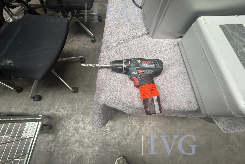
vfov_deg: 77.3
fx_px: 102
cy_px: 79
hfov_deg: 100.4
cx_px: 121
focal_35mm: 15
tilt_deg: -67.3
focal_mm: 2.22
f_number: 2.2
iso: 250
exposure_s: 1/121
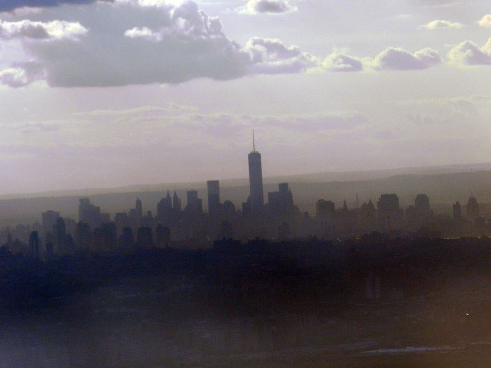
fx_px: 4383
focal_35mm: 309
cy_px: 184
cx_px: 246
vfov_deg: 4.8
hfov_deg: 6.4
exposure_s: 1/800
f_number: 7.1
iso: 160
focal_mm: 55
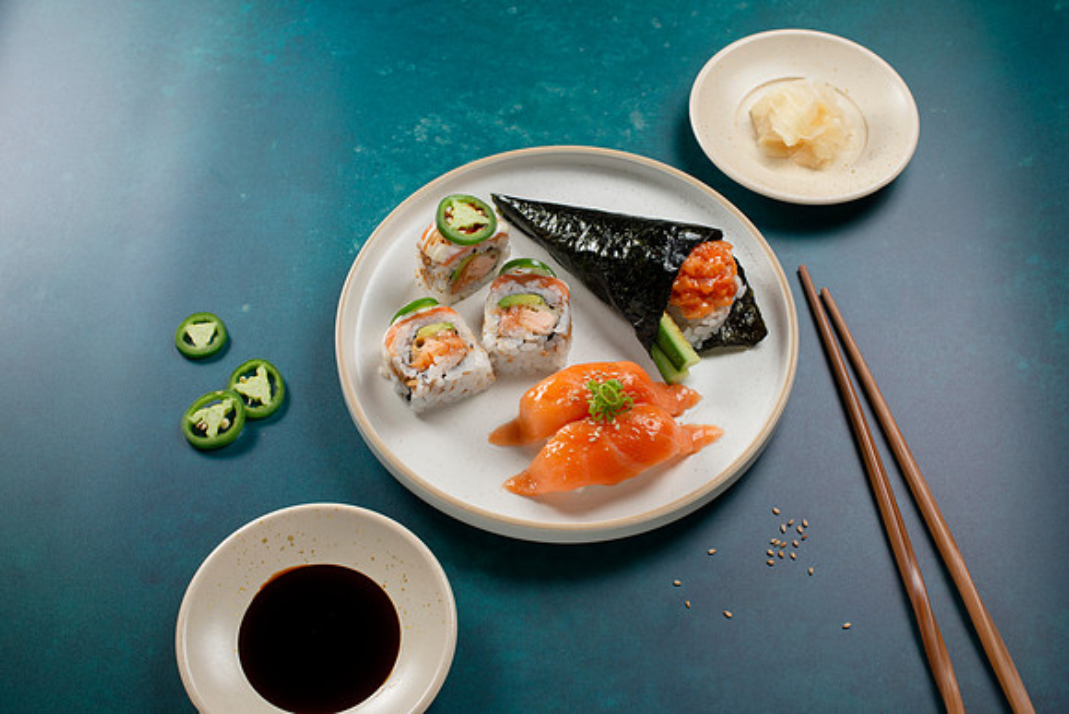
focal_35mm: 50
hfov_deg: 39.6
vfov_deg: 27.0
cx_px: 534
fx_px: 1485
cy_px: 357
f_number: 9
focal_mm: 50
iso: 250
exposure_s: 1/200
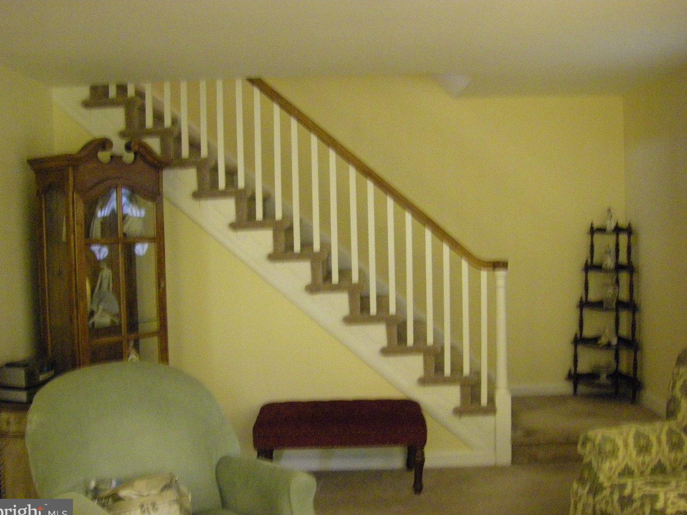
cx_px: 340
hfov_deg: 47.9
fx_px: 774
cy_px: 263
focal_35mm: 39
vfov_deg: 36.8
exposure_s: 1/15
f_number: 3.5
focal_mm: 6.3
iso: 800
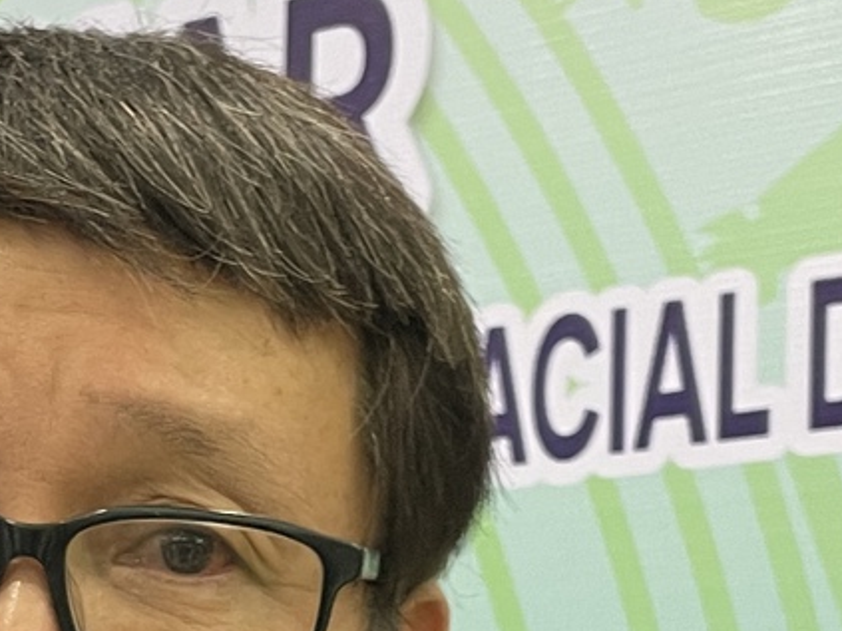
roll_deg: -0.9
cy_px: 796
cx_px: 177
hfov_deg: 15.9
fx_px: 2991
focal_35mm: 123
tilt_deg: +3.1
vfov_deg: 11.7
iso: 125
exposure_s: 1/60
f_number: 1.6
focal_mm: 4.2
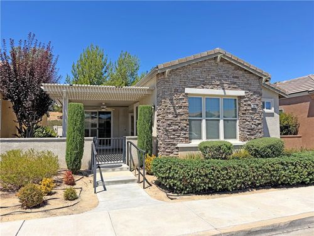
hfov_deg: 71.6
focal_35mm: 24
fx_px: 218
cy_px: 118
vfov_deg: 56.8
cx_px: 157
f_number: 1.78
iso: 80
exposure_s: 1/4167
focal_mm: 6.76
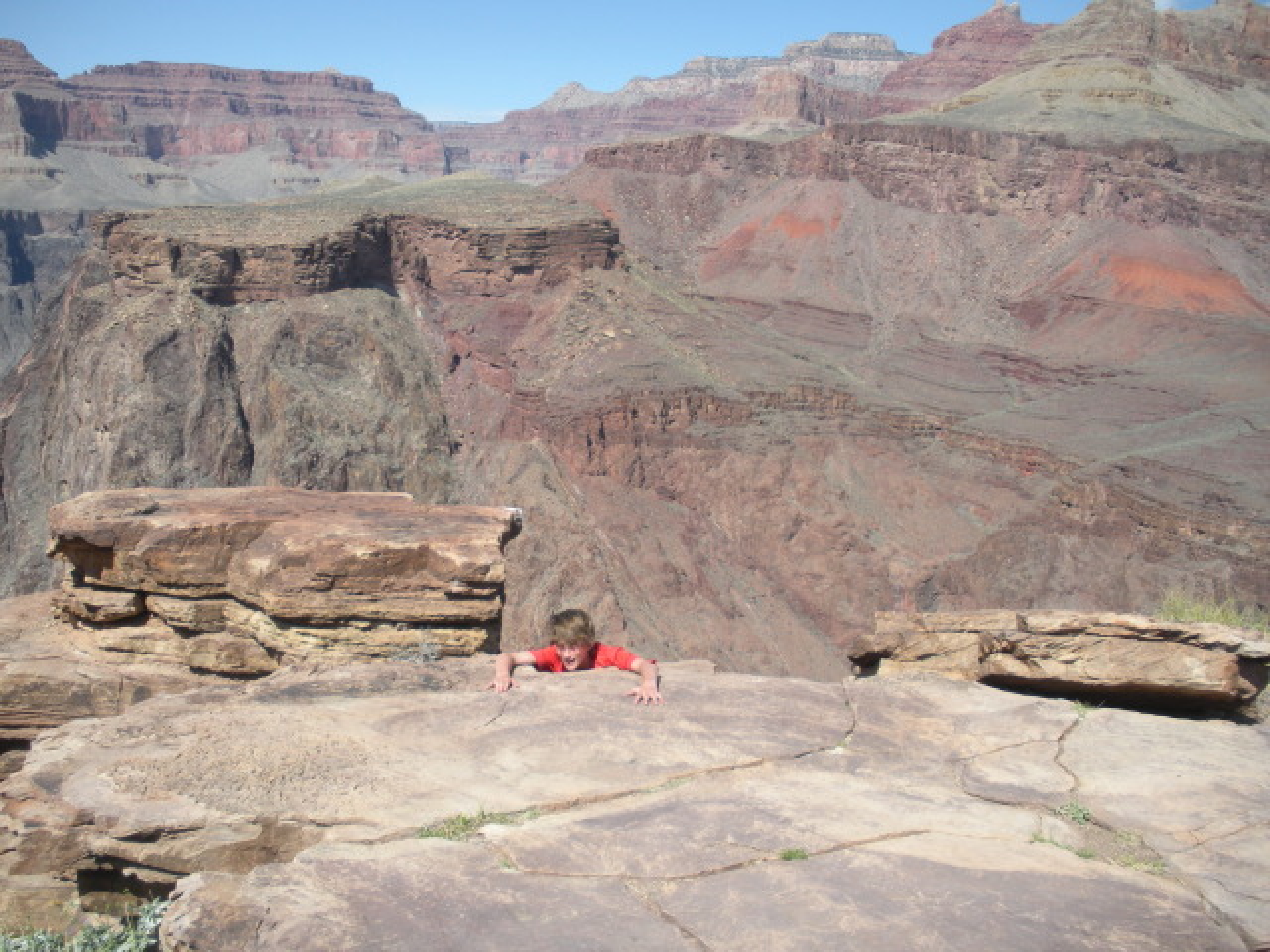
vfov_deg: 39.7
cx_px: 635
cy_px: 476
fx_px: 1321
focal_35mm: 36
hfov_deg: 51.4
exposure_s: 1/634
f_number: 3.5
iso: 64
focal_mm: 6.3
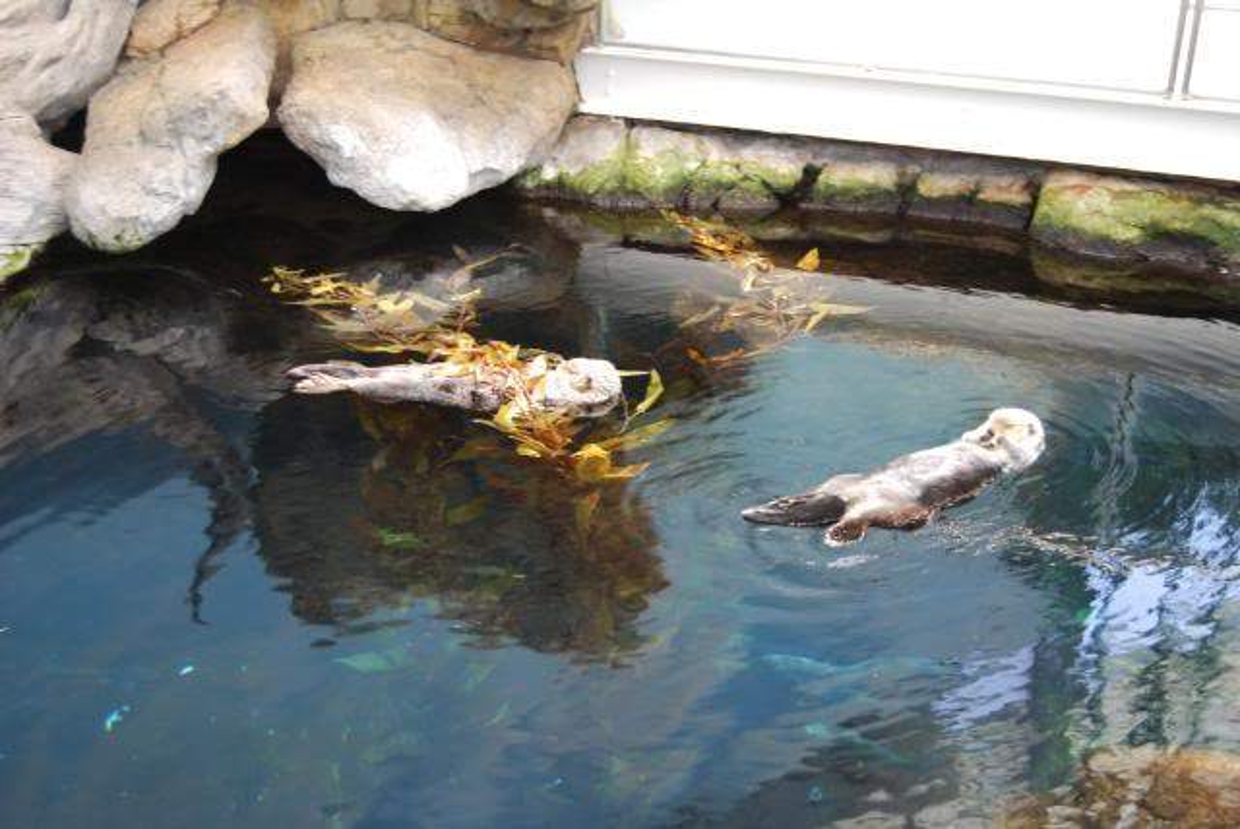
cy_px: 414
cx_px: 620
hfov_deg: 46.4
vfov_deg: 32.0
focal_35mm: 42
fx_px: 1448
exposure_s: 1/15
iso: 100
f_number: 4.2
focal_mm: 28
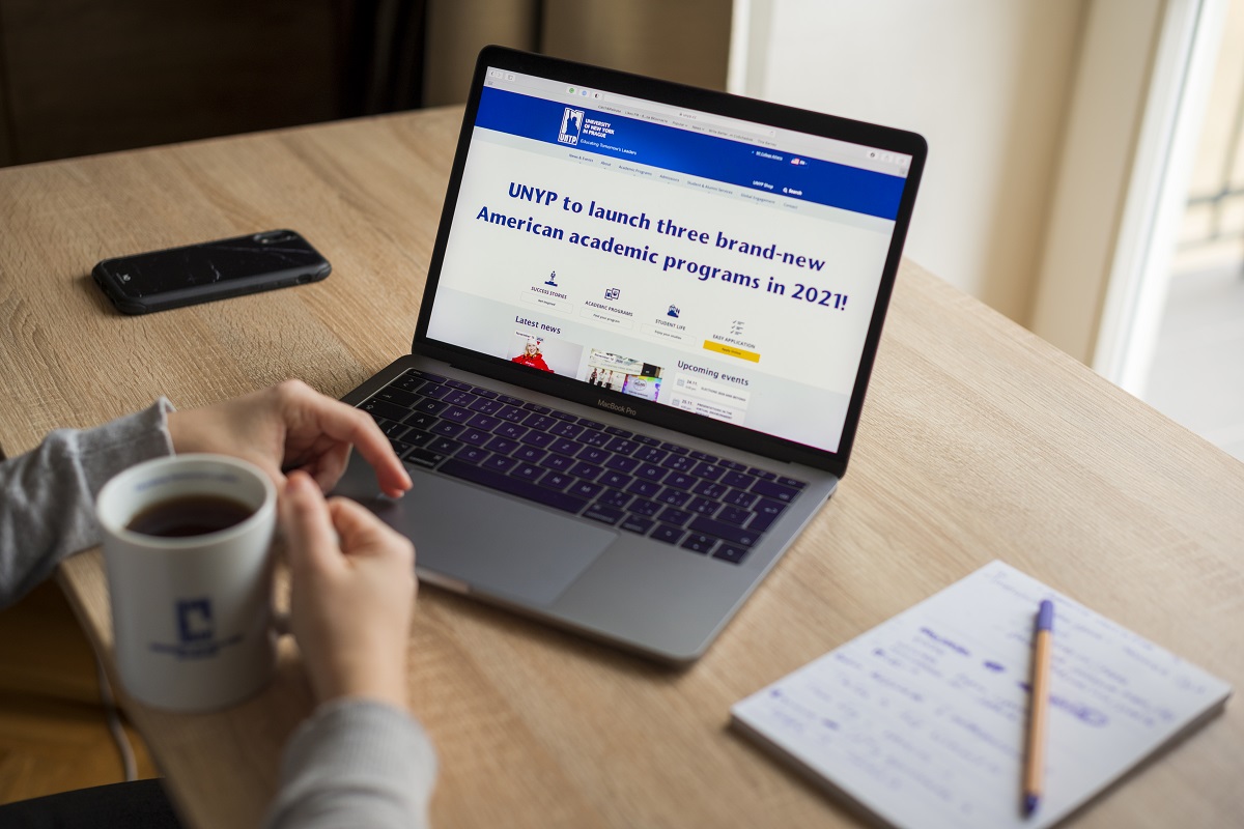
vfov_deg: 27.0
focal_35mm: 50
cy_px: 414
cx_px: 622
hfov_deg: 39.6
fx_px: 1728
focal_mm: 50
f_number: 11
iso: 320
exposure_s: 1/60
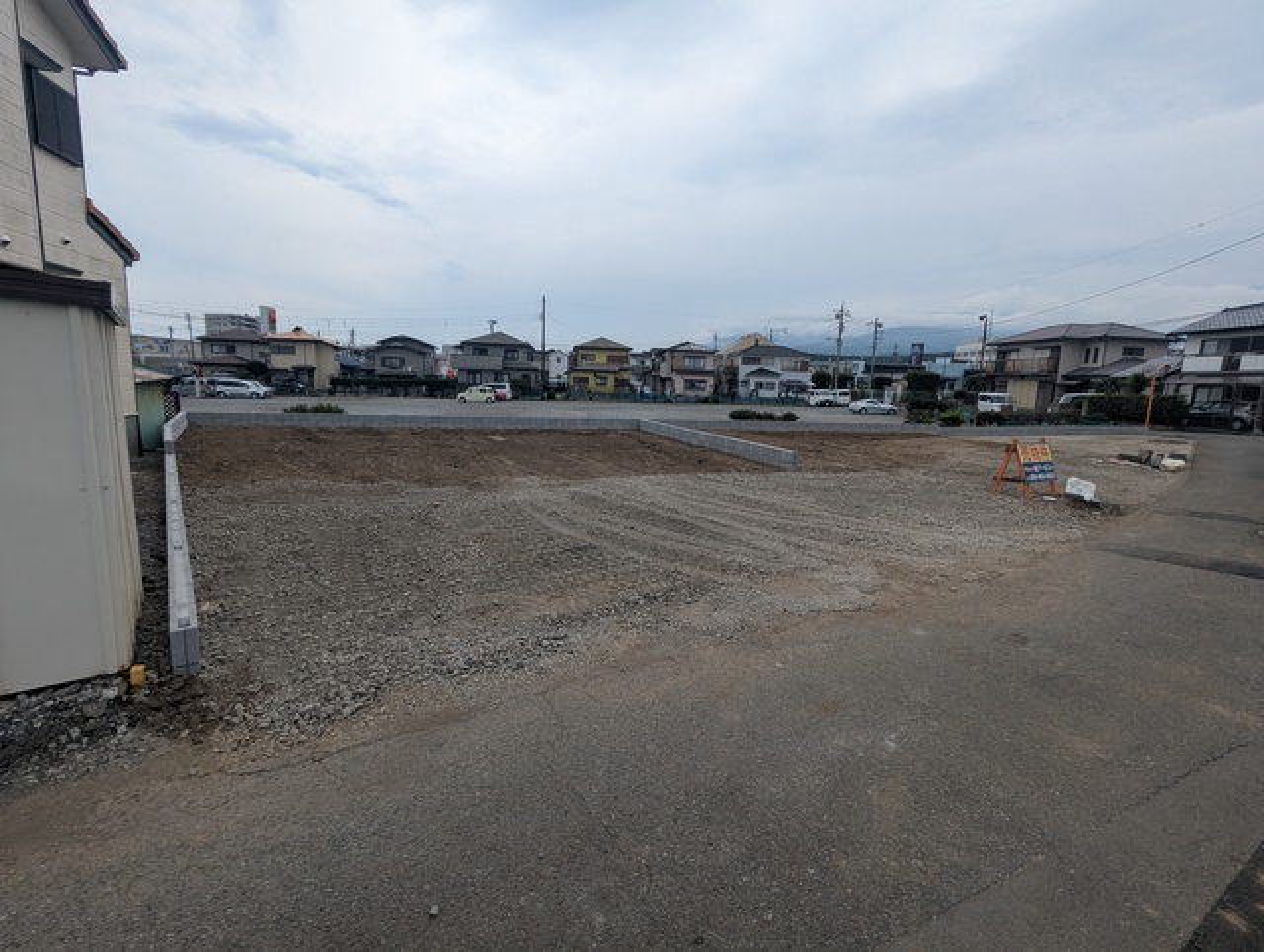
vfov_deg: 78.3
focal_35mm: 16
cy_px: 476
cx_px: 632
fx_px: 585
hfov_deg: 94.4
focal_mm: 2.35
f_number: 2.2
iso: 52
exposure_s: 1/1565
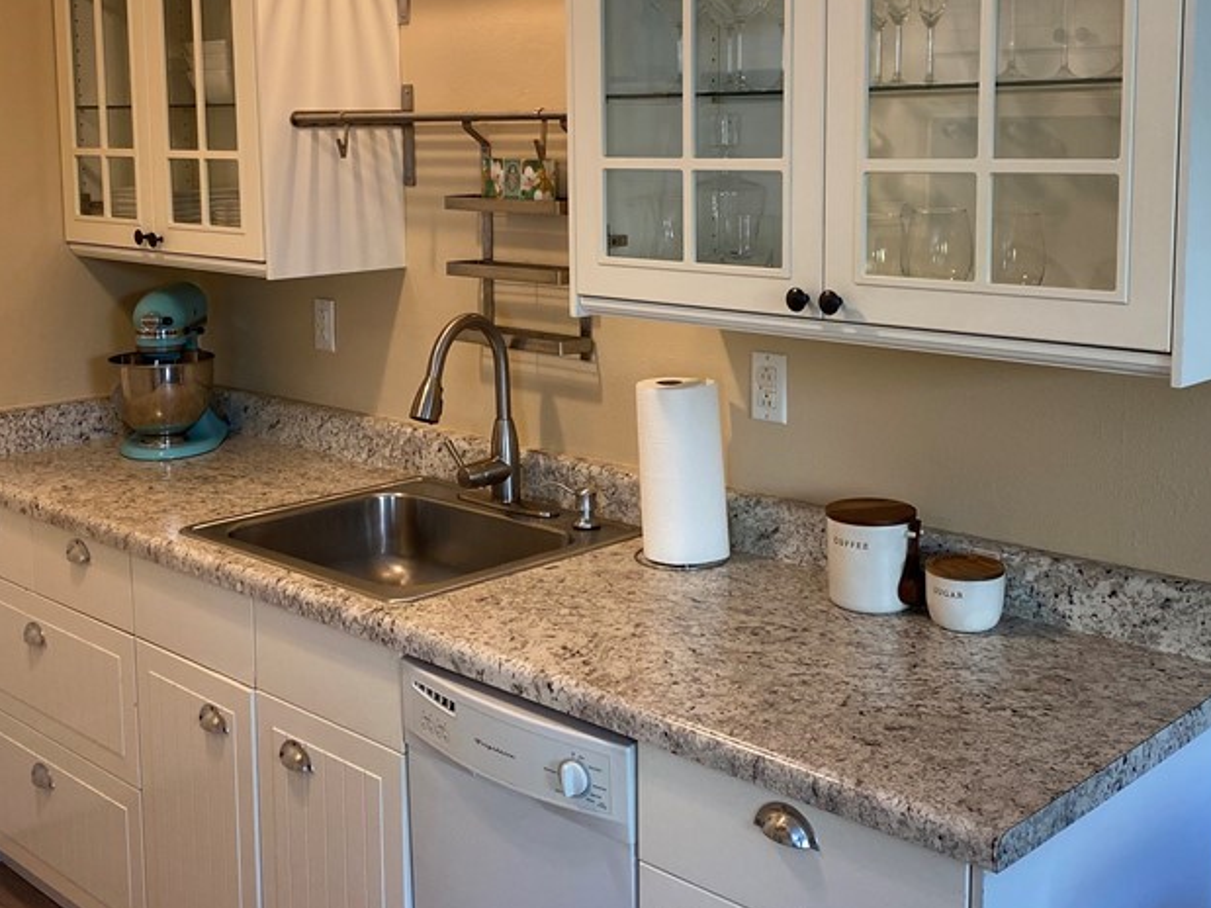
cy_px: 327
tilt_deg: -7.2
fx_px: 1504
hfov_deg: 43.8
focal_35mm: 43
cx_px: 575
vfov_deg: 33.4
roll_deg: +0.8
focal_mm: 4.25
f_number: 1.8
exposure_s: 1/60
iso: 100
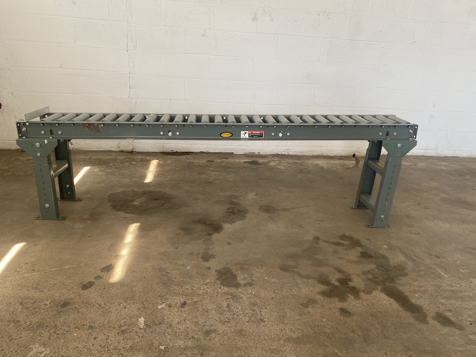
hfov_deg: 67.3
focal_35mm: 26
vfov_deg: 53.1
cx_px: 238
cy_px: 178
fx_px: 358
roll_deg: -3.7
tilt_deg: -21.7
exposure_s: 1/122
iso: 64
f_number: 1.8
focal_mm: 4.25
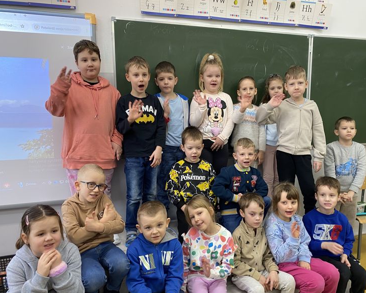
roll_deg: -0.6
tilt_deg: -8.9
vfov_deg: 51.5
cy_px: 151
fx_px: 303
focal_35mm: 28
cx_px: 200
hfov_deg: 62.1
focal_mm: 4.25
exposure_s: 1/50
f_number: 1.8
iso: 80
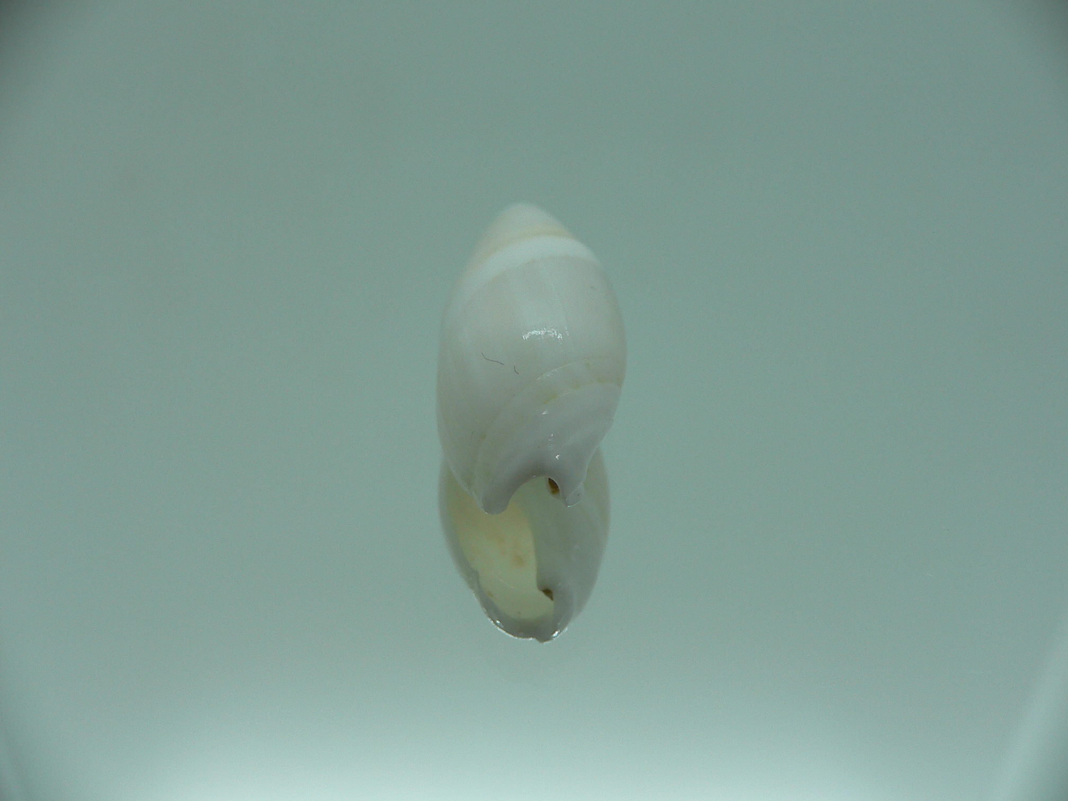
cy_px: 400
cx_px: 534
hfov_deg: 52.6
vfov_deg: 40.7
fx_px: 1080
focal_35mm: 35
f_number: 2.8
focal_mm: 4.6
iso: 80
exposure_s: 1/80
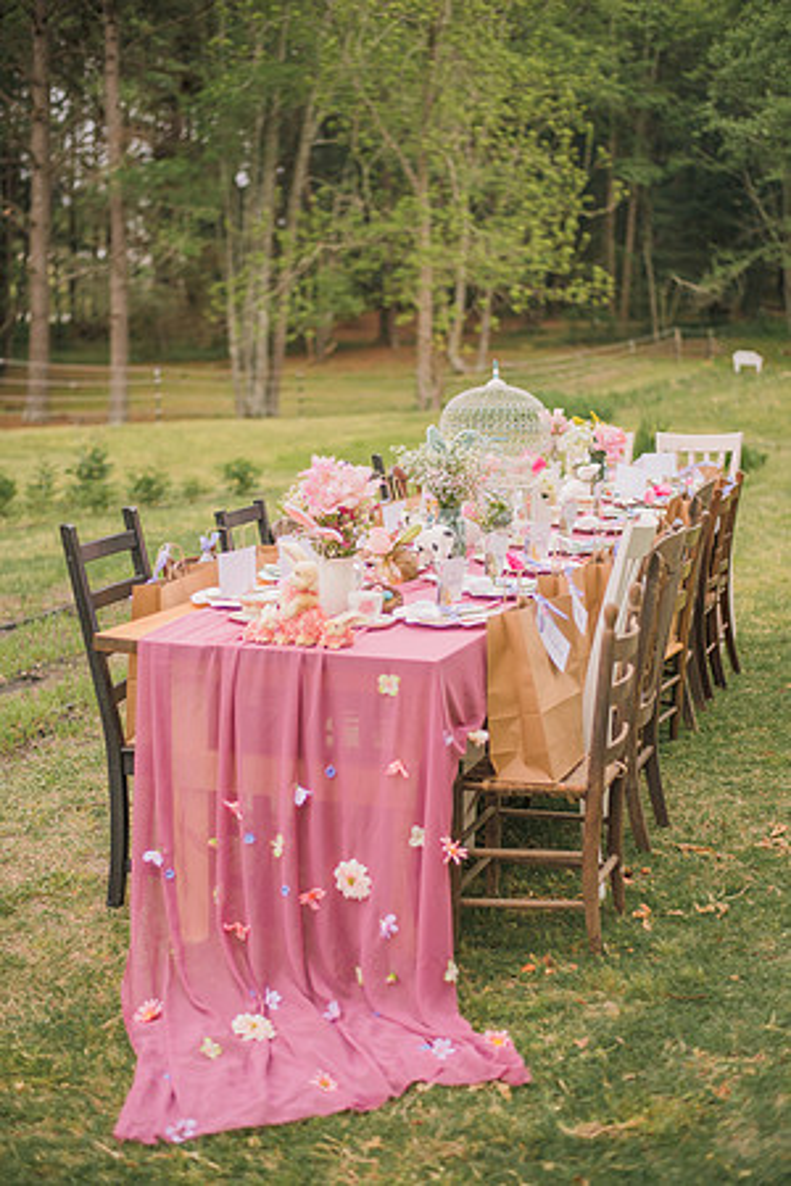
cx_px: 396
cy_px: 593
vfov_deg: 39.6
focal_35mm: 50
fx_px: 1648
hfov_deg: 27.0
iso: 100
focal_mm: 50
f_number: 2
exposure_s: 1/800
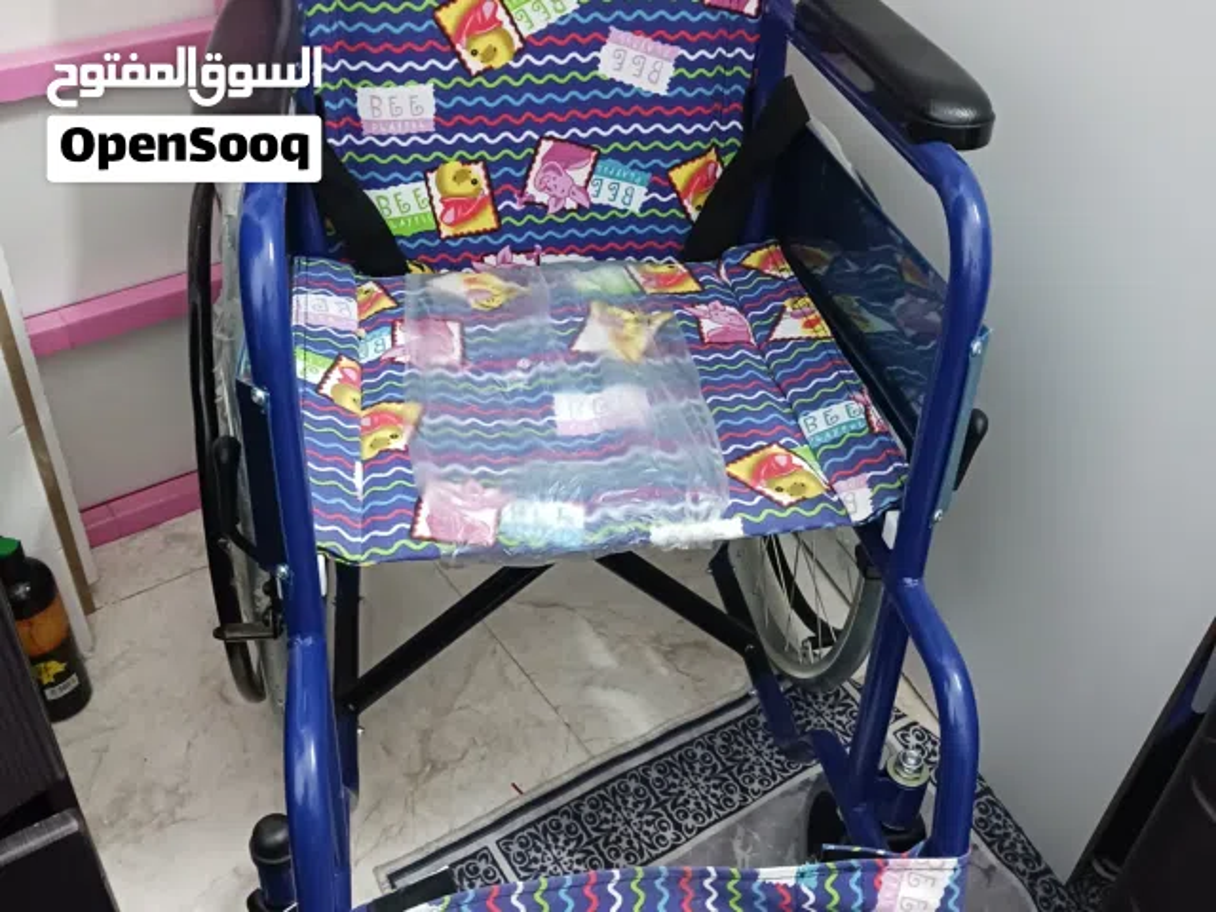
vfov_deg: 51.4
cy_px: 456
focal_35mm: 27
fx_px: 948
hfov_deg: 65.3
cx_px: 608
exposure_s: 1/20
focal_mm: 4
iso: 800
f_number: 1.8
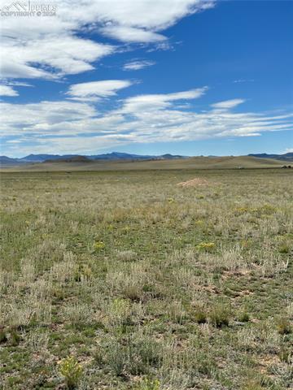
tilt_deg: -2.8
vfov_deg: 39.7
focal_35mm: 48
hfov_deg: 30.3
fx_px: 542
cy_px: 195
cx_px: 146
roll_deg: +0.6
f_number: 1.78
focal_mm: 6.86
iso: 100
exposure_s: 1/9804
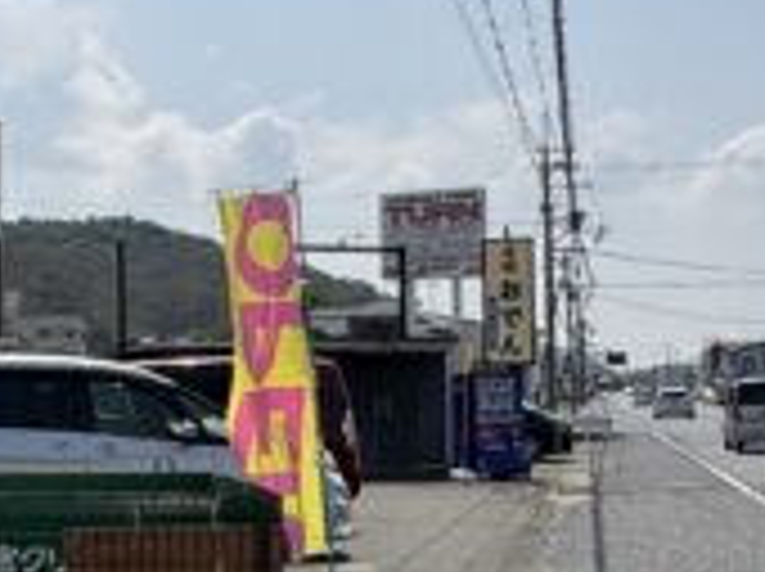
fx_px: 1324
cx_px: -137
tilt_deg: +3.3
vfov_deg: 24.3
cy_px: 336
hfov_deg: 28.4
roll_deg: +1.3
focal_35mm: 60
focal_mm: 2.22
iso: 50
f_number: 2.2
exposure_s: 1/2985
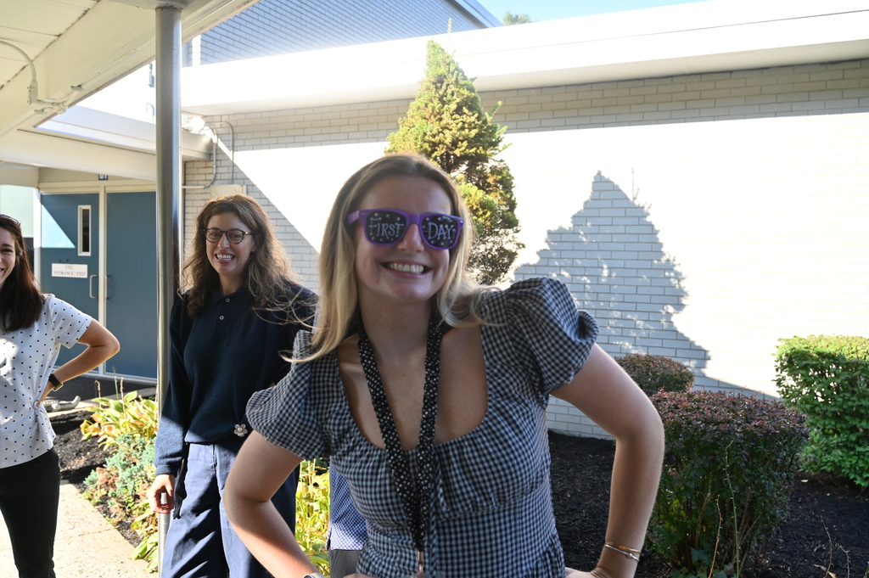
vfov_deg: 43.5
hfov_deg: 62.0
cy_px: 289
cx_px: 434
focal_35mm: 30
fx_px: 724
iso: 200
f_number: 5
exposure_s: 1/250
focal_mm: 30
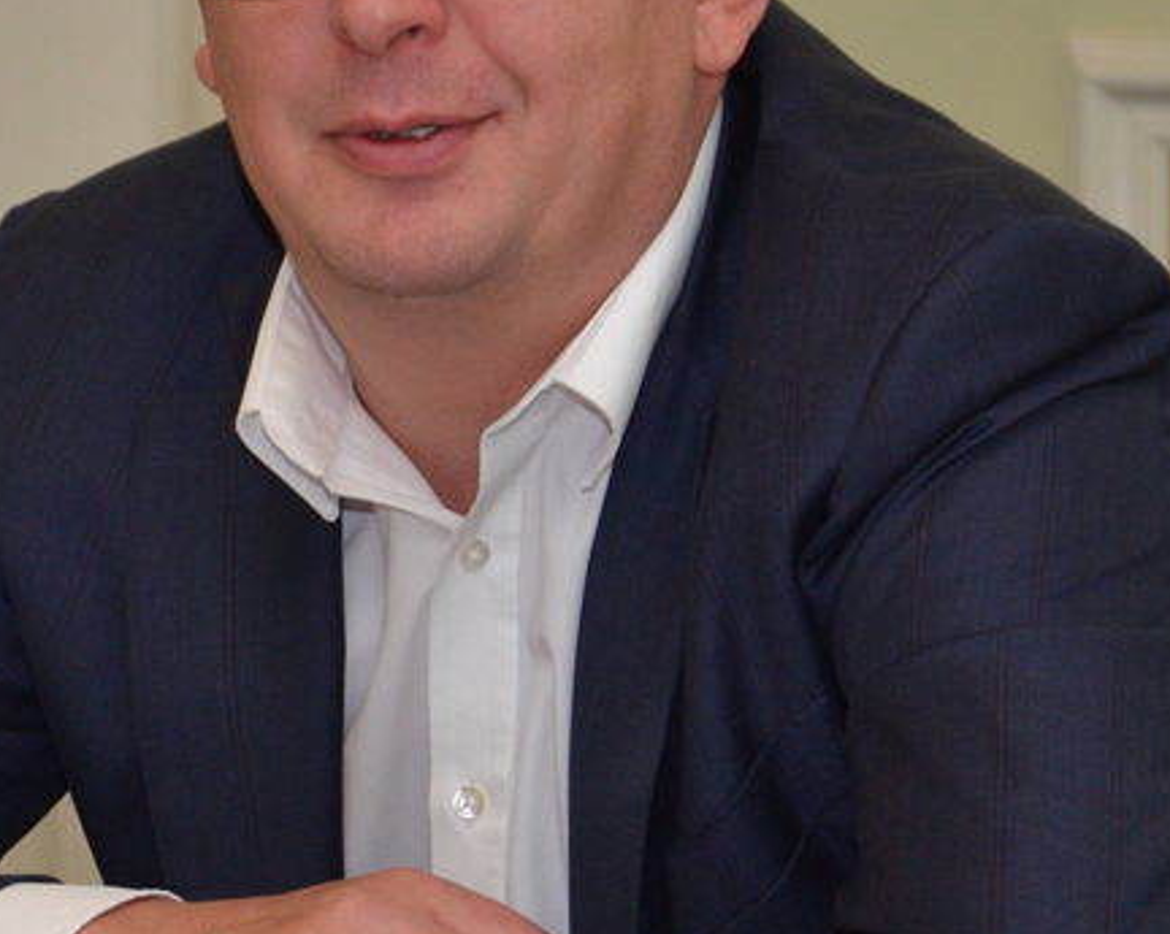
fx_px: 11039
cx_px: 358
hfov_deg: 6.1
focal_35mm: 319
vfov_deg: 4.8
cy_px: 380
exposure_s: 1/250
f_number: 5.3
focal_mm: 70
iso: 800
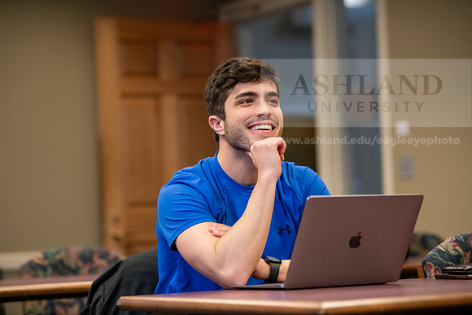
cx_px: 236
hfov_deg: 18.3
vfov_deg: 12.2
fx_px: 1469
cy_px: 158
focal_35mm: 112
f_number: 3.2
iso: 2000
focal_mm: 112
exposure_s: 1/200
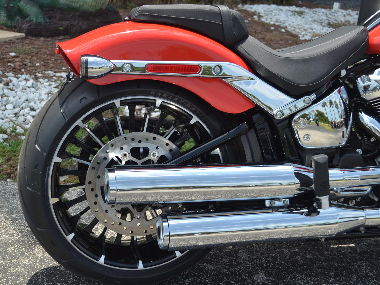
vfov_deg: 27.5
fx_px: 582
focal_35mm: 53
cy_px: 143
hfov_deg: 36.2
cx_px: 186
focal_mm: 32
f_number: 4.8
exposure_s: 1/400
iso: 100
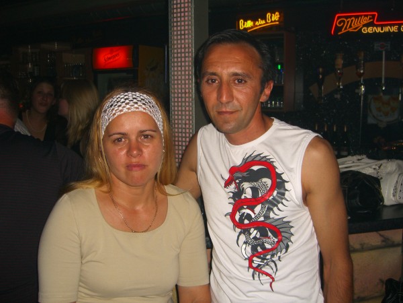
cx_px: 202
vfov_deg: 37.7
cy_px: 152
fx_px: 442
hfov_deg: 49.0
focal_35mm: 38
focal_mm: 7.9
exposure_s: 1/60
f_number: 2.8
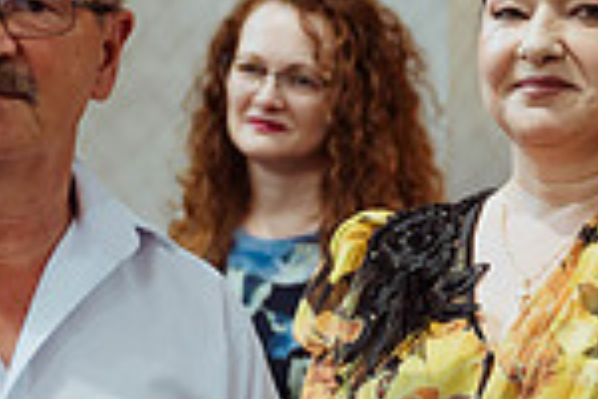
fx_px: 2691
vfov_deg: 8.4
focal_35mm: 162
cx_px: 335
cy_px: 399
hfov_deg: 12.7
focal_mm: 42
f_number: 2.8
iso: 1600
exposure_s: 1/100
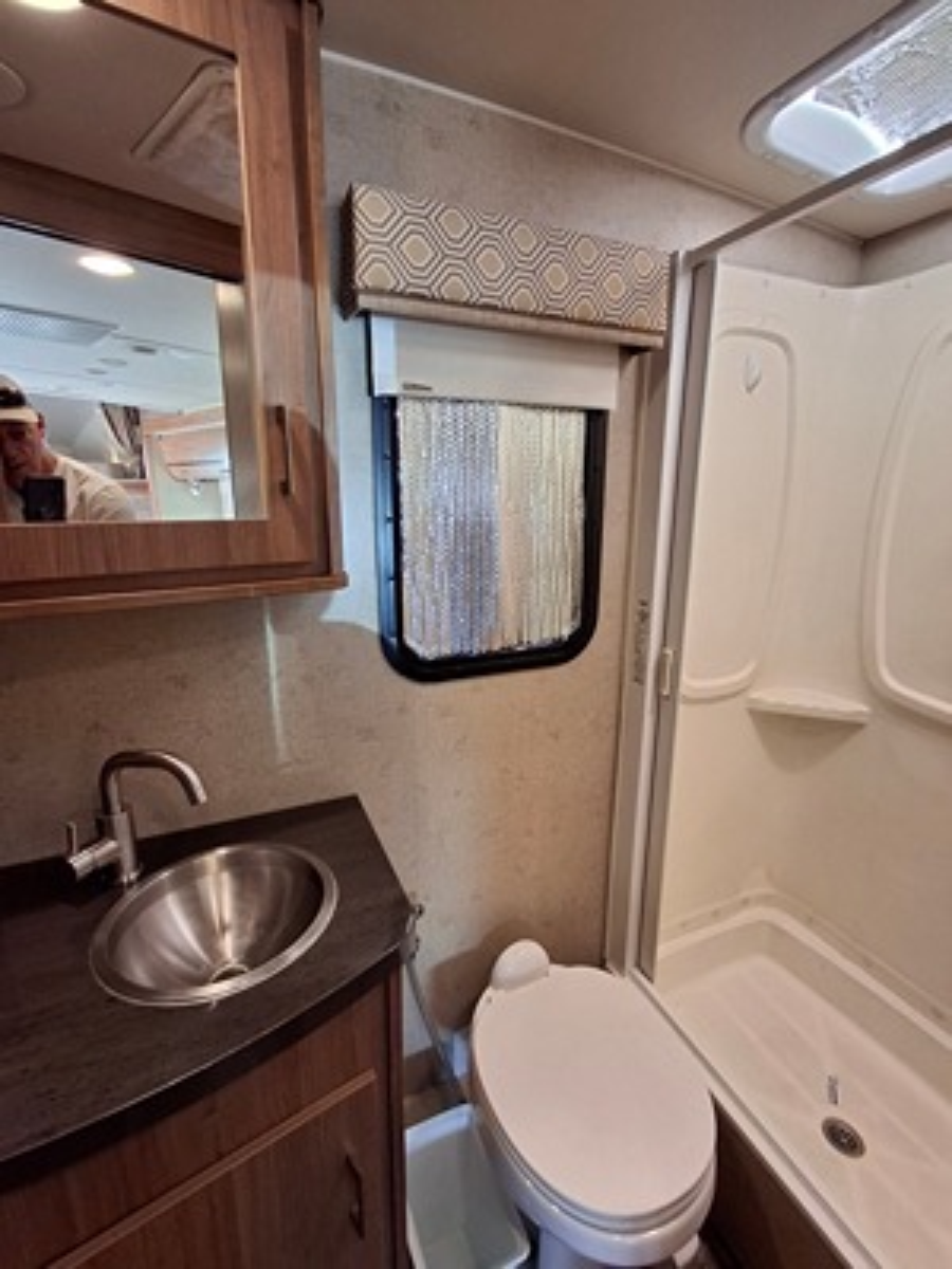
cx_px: 476
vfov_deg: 94.5
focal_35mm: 16
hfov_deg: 78.1
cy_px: 634
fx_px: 587
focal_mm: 1.64
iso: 100
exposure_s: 1/40
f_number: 2.2
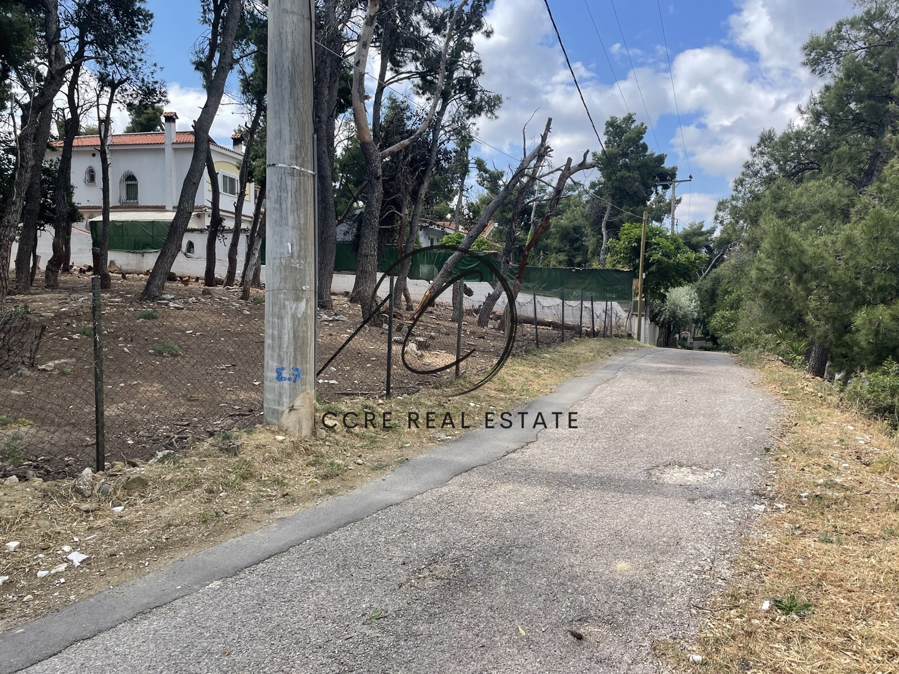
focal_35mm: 26
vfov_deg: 53.1
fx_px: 675
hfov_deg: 67.3
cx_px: 450
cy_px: 337
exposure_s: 1/1887
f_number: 1.6
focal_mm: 4.2
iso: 32
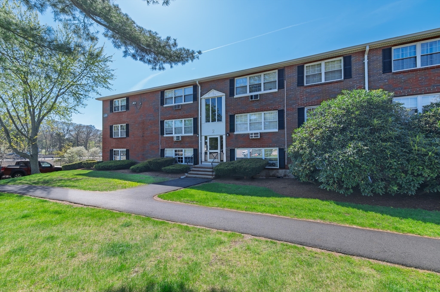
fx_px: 195
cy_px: 146
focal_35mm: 16
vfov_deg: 73.7
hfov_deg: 96.8
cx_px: 220
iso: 400
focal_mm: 16
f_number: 8
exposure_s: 1/640
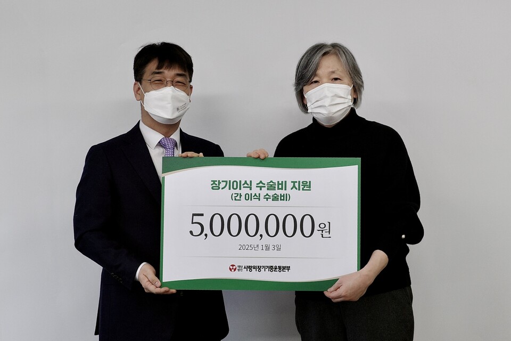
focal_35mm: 71
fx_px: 1008
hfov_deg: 28.5
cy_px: 170
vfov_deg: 19.2
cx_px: 256
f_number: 2.8
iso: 100
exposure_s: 1/100
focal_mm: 26
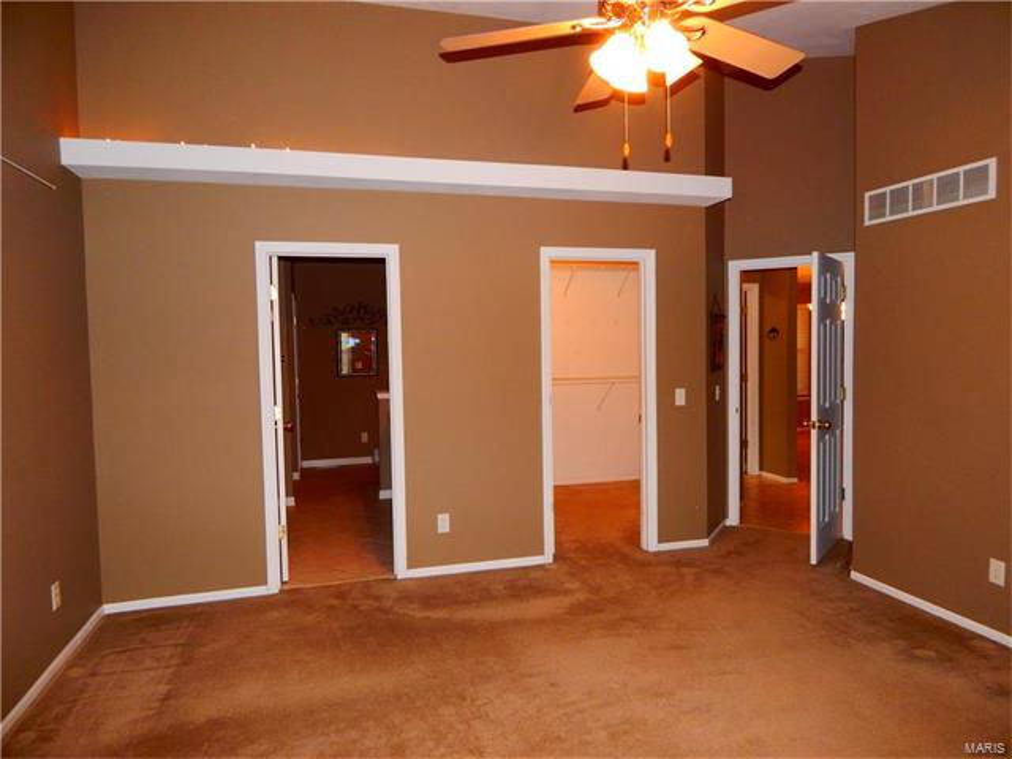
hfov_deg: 76.4
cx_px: 506
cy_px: 380
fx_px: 643
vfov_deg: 61.1
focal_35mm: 22
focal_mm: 4
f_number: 3
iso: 200
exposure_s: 1/30
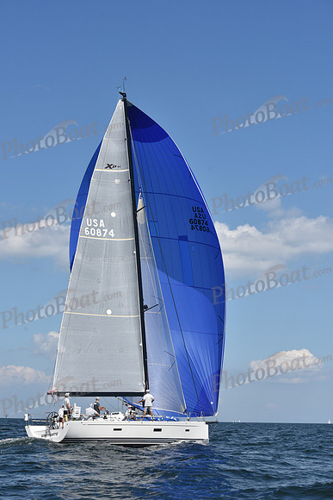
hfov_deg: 19.5
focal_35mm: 70
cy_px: 250
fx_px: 971
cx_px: 166
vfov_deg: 28.8
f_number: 10
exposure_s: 1/1250
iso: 320
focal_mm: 70
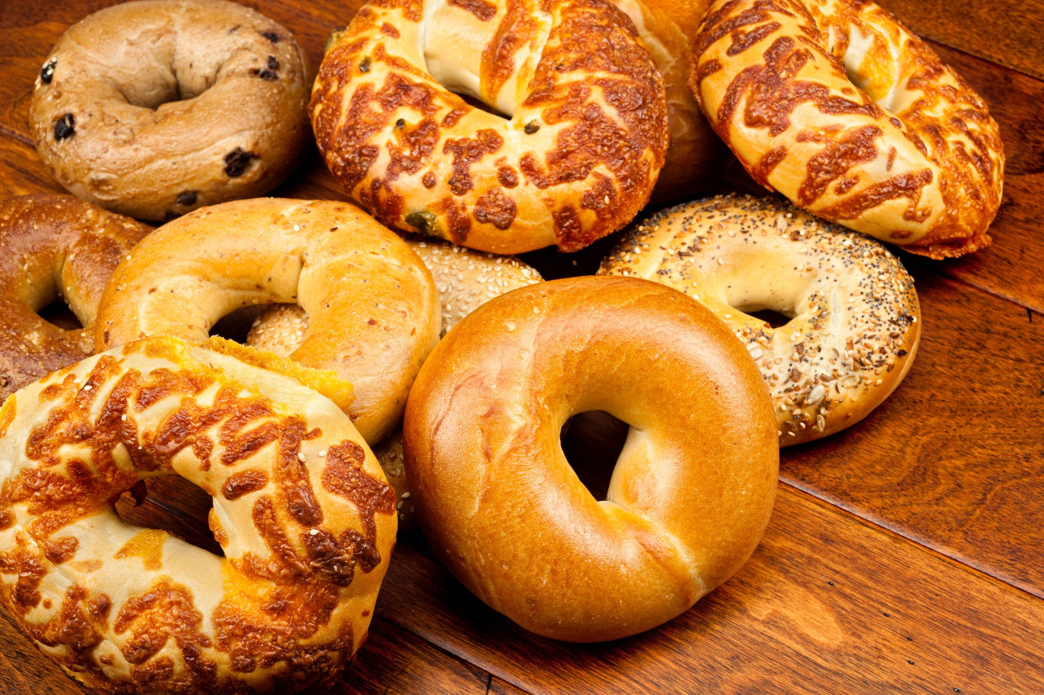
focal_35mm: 60
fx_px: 1739
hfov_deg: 33.4
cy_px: 348
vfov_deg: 22.6
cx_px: 522
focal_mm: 60
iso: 200
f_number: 20
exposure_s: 1/125
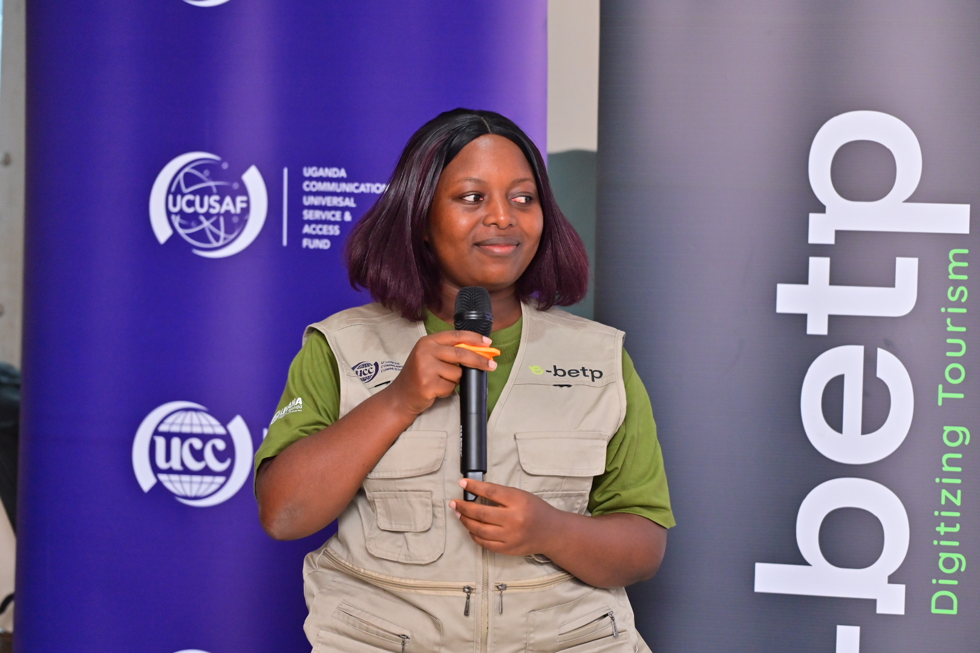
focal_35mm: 195
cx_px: 490
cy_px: 326
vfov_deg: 7.0
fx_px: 5308
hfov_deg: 10.5
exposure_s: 1/200
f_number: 3.2
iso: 1600
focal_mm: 195
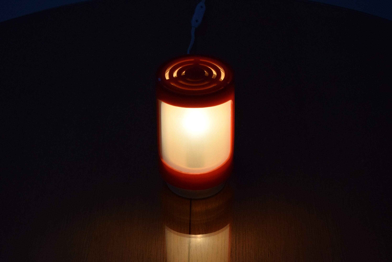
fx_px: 899
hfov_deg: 24.6
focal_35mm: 82
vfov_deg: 16.6
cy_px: 131
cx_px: 196
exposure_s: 1/200
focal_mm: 55
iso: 1600
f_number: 7.1
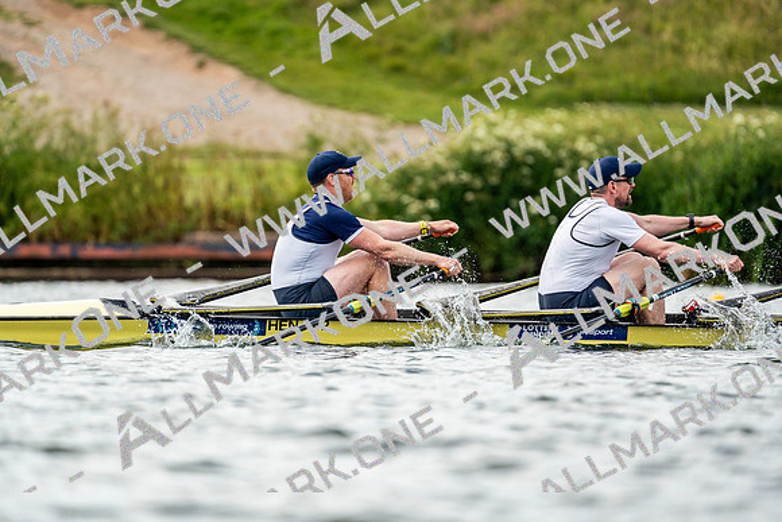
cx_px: 391
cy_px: 261
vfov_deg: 2.3
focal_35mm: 600
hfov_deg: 3.4
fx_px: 13036
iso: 500
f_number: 6.3
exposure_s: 1/2000
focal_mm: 600
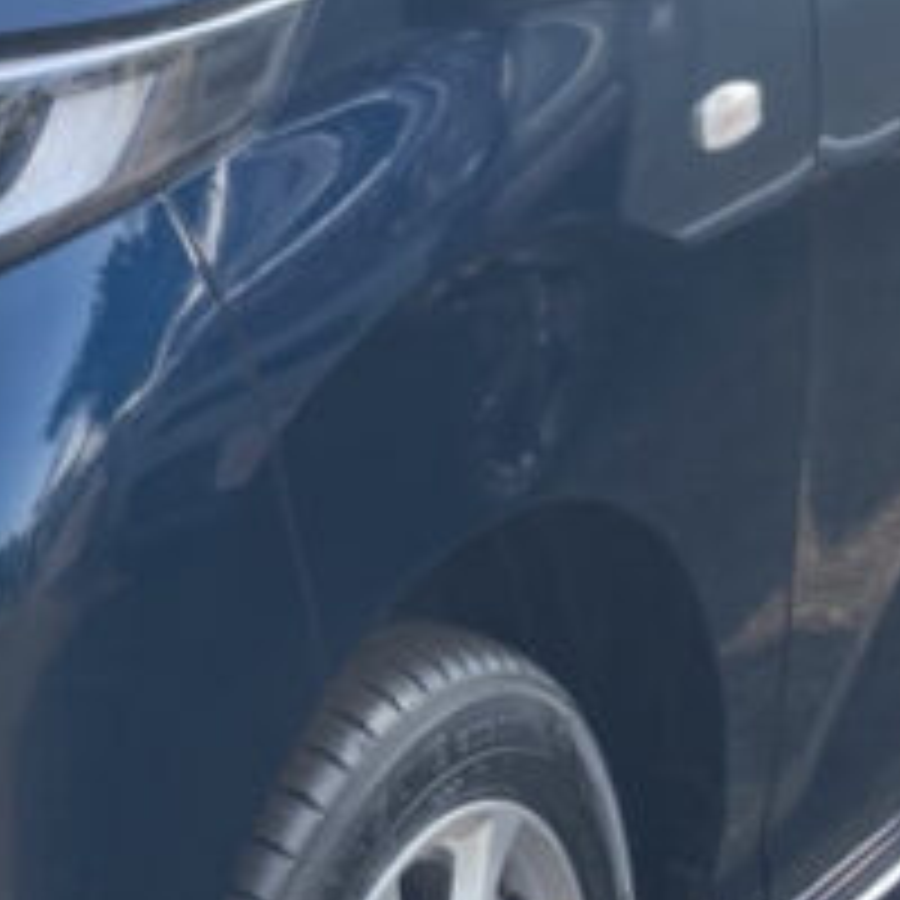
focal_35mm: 127
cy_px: 315
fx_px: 3736
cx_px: -72
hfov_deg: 13.5
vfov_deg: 13.7
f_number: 1.8
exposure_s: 1/495
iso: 20
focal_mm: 3.99
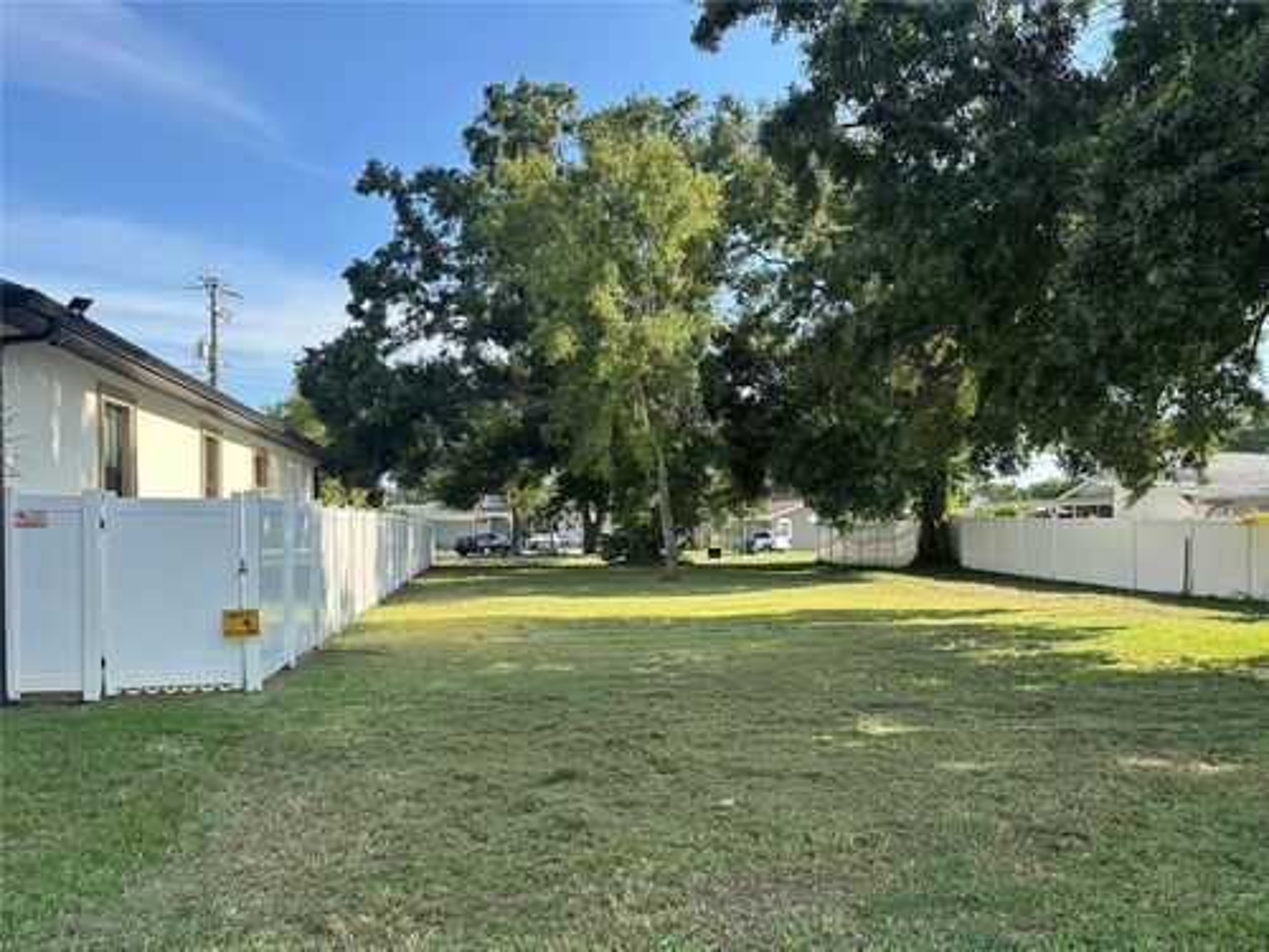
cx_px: 634
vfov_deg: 56.8
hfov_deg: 71.6
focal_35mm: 24
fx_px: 880
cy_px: 476
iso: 80
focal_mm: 6.86
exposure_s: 1/1241
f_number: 1.78
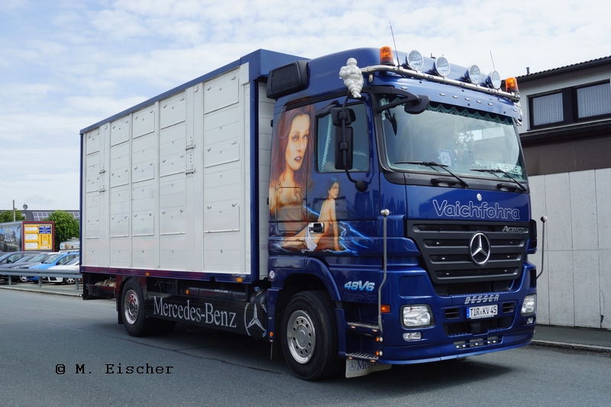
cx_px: 306
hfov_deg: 53.1
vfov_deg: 36.9
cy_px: 204
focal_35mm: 36
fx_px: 611
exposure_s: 1/125
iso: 100
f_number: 13
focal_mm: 24
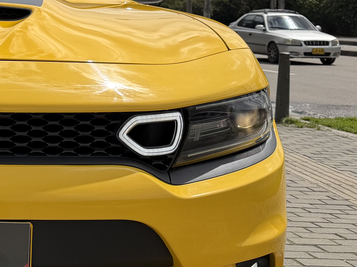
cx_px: -57
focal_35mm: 76
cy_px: 40
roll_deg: -0.9
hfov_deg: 23.7
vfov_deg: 19.1
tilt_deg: -2.1
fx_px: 784
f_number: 1.78
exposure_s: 1/10309
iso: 80
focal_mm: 6.76
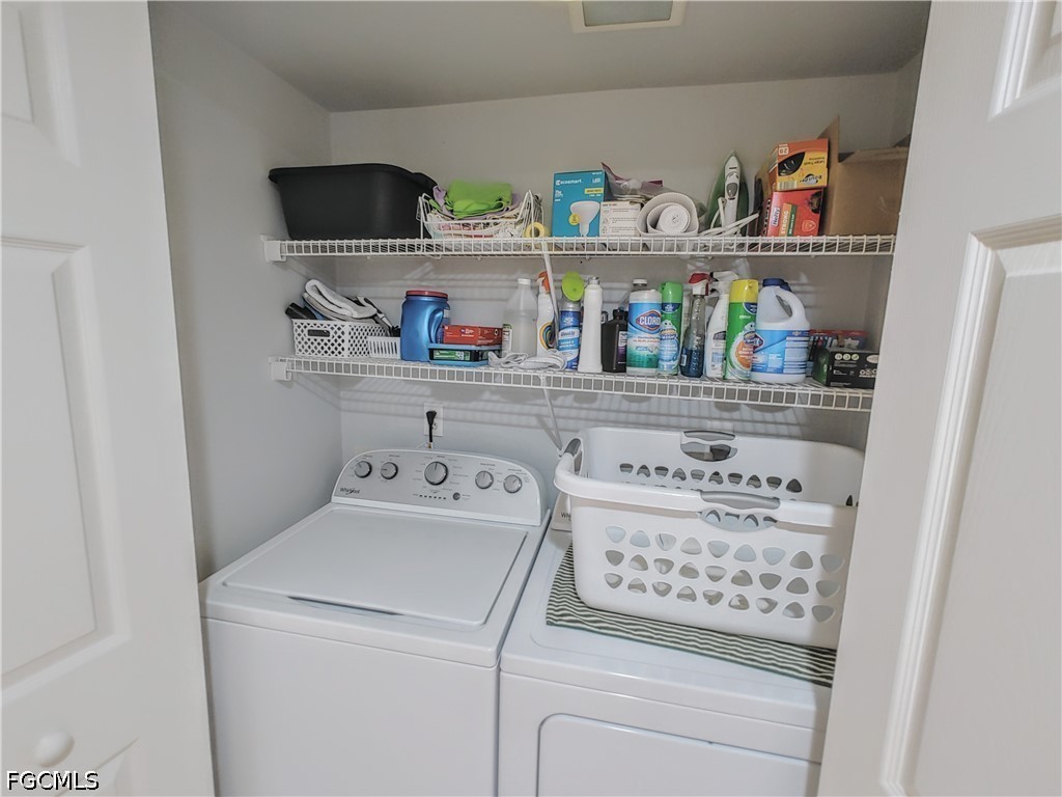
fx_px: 460
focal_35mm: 15
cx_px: 531
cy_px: 398
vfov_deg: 81.7
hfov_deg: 98.2
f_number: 1.9
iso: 250
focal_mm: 1.78
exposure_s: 1/24
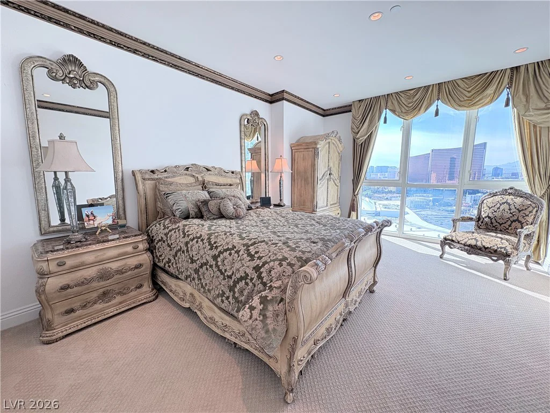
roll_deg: +0.5
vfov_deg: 85.7
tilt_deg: -8.5
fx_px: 222
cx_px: 275
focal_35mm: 14
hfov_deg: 102.1
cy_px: 206
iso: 80
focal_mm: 2.22
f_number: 2.2
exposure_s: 1/120
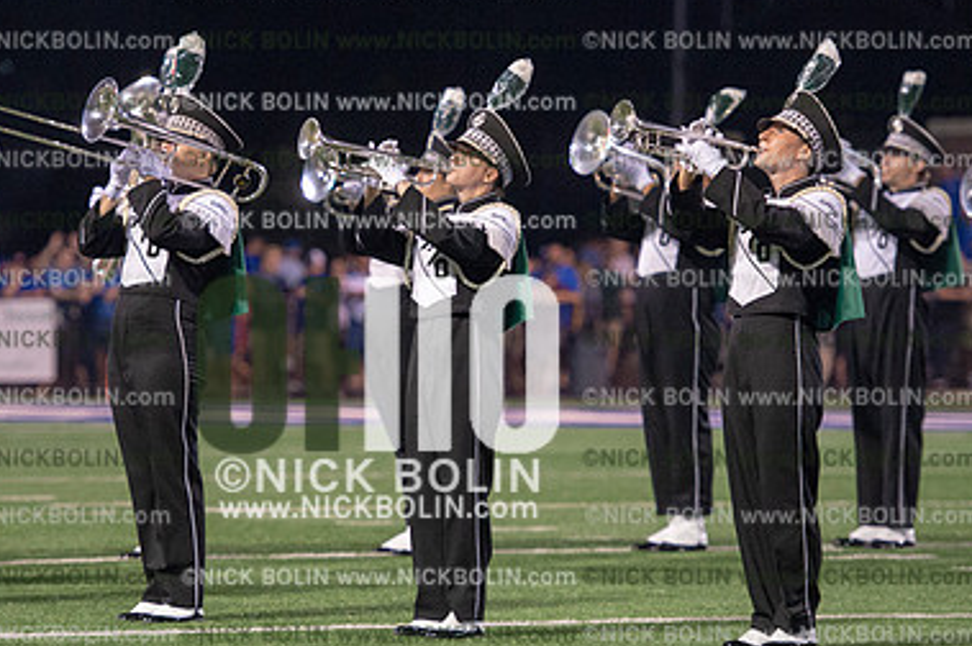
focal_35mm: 237
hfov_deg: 8.7
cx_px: 377
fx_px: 6393
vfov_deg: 5.8
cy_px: 397
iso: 4000
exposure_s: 1/400
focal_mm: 155
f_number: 2.8
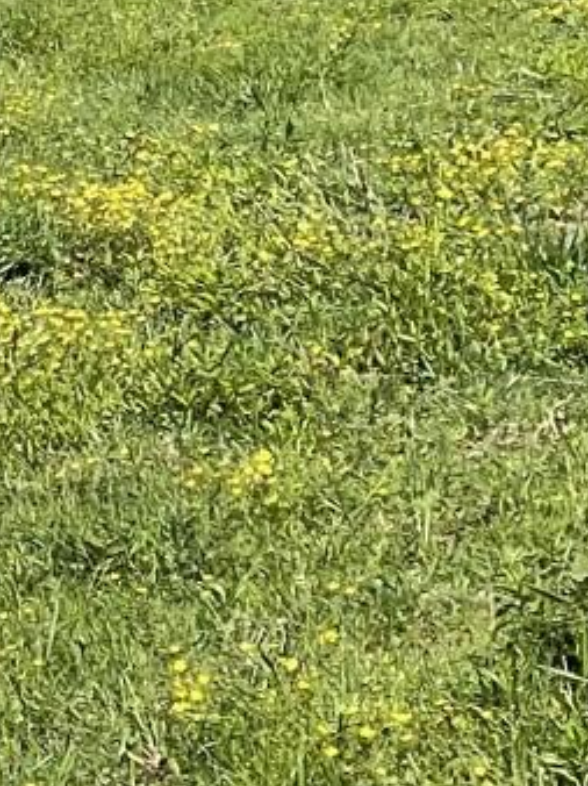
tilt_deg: -1.7
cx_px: -590
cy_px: -156
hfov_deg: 4.7
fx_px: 6985
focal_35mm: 308
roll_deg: -1.7
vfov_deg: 6.4
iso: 25
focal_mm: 6
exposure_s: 1/1332
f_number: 2
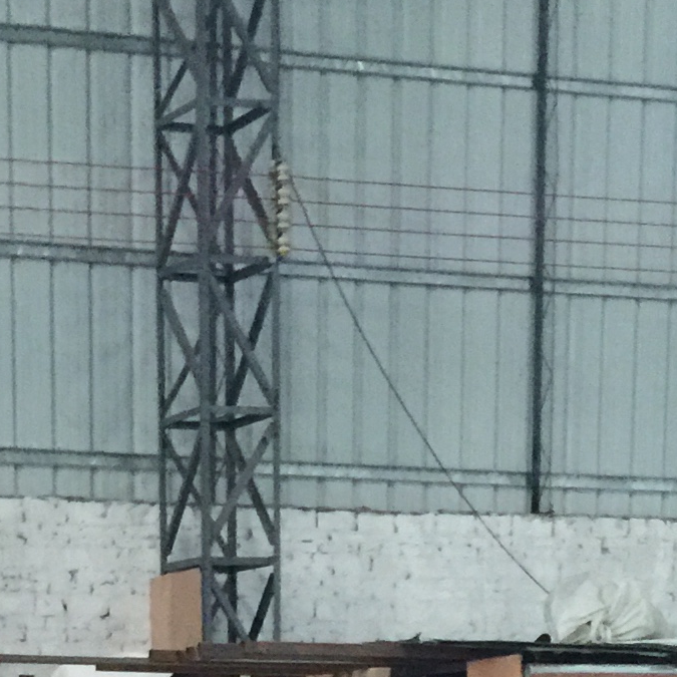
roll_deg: +0.0
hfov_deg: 14.0
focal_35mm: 124
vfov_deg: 12.2
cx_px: 206
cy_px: 1437
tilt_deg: -9.8
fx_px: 2744
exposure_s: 1/4
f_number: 2.2
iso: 125
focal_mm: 4.15
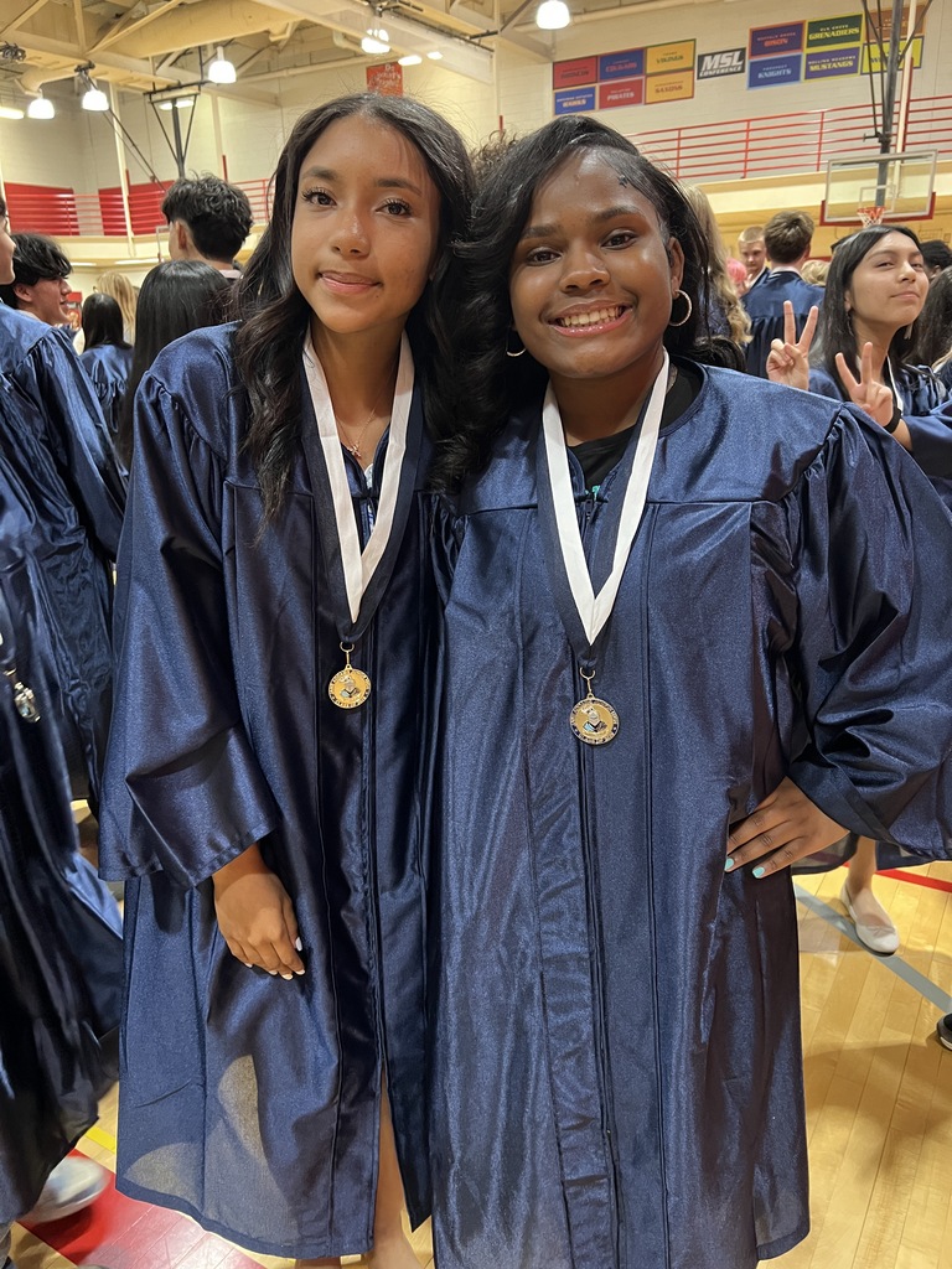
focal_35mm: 26
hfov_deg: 53.1
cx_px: 476
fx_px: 953
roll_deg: +2.0
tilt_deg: -17.3
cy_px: 634
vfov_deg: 67.3
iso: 500
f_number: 1.5
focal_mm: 5.7
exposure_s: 1/40
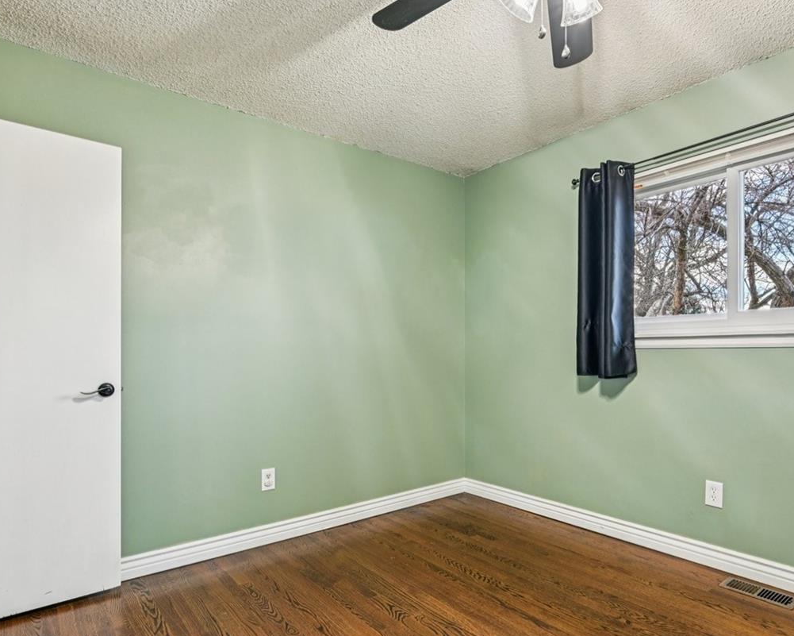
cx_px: 420
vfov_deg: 65.4
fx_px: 494
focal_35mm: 21
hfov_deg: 77.6
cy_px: 345
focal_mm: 14
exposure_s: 1/13
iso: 400
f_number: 8
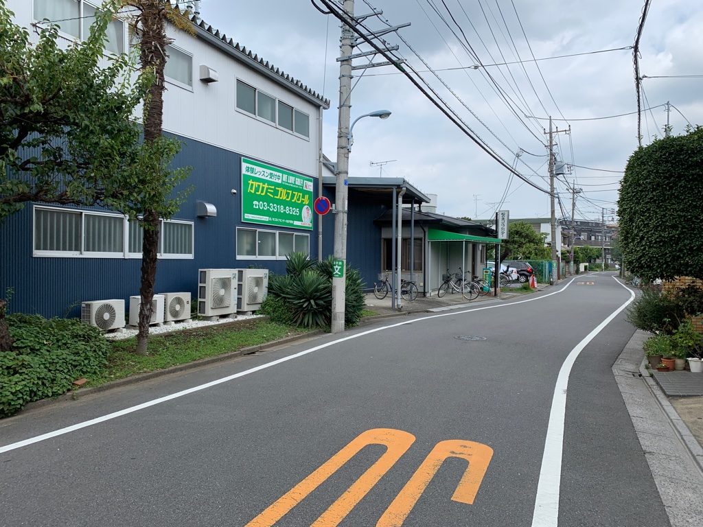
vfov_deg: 53.1
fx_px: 528
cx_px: 352
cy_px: 264
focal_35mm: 26
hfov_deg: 67.3
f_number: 1.8
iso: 25
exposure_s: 1/1748
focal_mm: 4.25
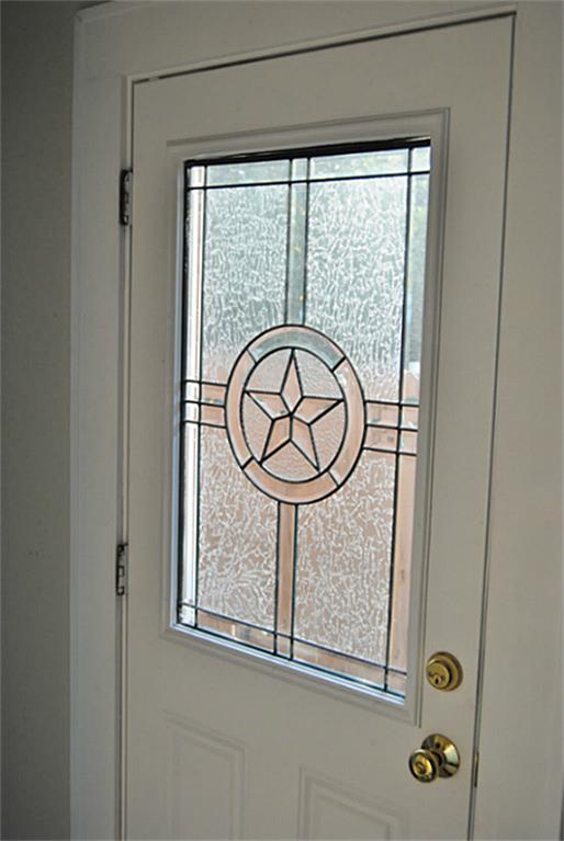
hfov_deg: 32.0
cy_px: 420
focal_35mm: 42
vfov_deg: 46.3
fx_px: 983
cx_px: 282
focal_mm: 28
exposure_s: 1/100
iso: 200
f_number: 5
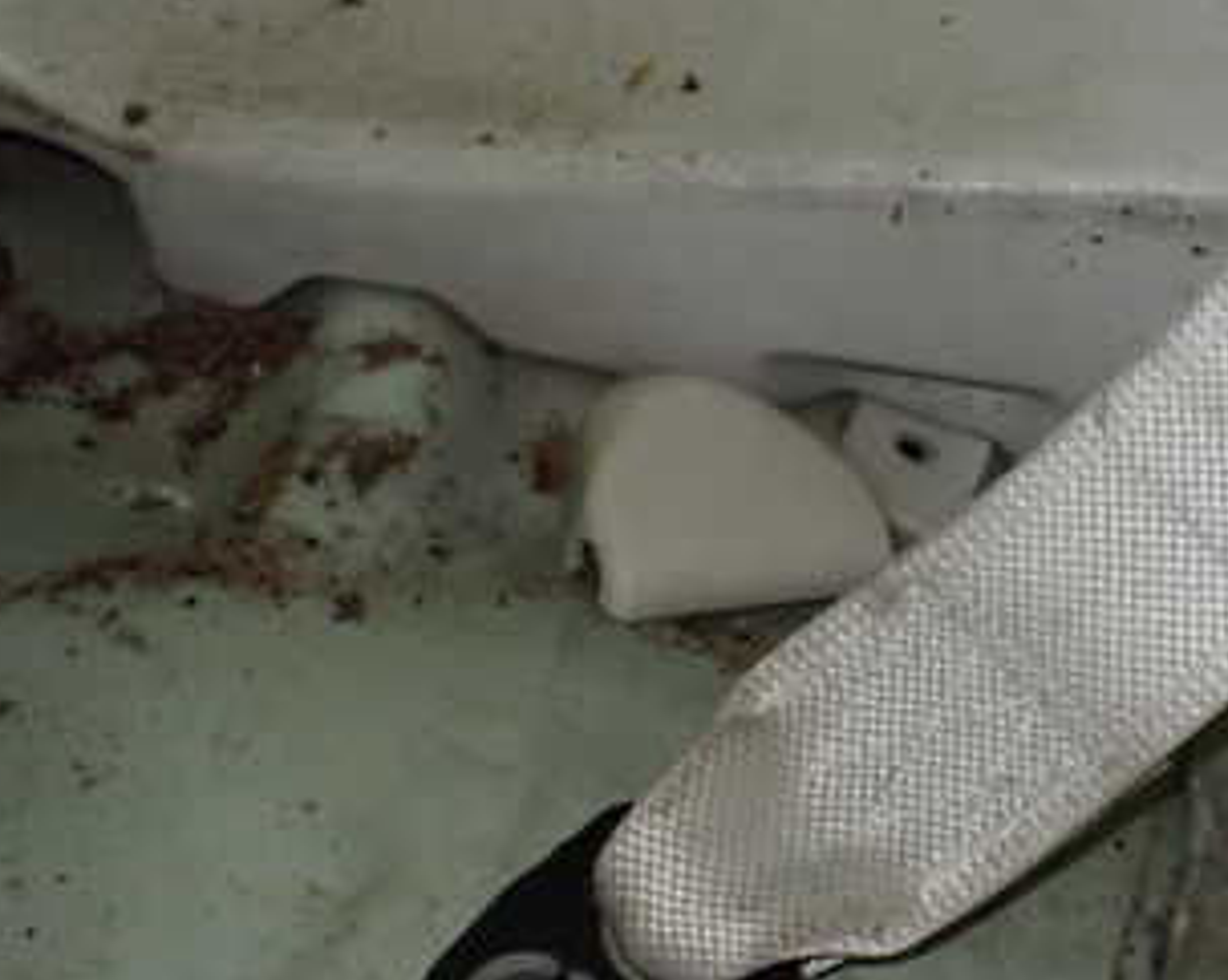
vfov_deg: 26.2
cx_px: 1151
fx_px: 2107
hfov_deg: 30.7
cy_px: 543
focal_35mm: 58
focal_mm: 5.4
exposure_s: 1/125
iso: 800
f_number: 2.3
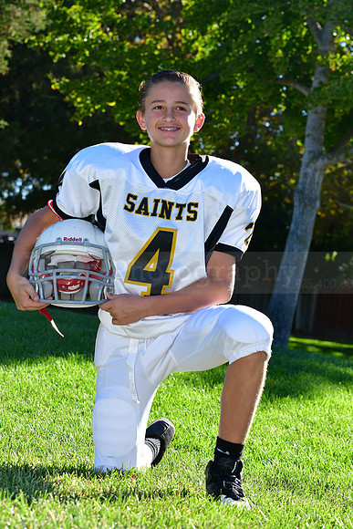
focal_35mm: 105
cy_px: 264
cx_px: 176
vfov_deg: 19.5
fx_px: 1543
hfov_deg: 13.0
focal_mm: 70
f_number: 6.3
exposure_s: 1/640
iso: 400
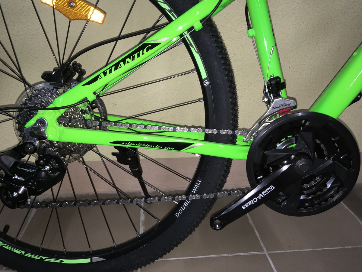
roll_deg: -1.1
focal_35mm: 29
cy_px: 136
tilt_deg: -23.3
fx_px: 303
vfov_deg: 48.2
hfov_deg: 61.7
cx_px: 181
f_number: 2.2
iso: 50
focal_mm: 4.15
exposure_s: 1/25
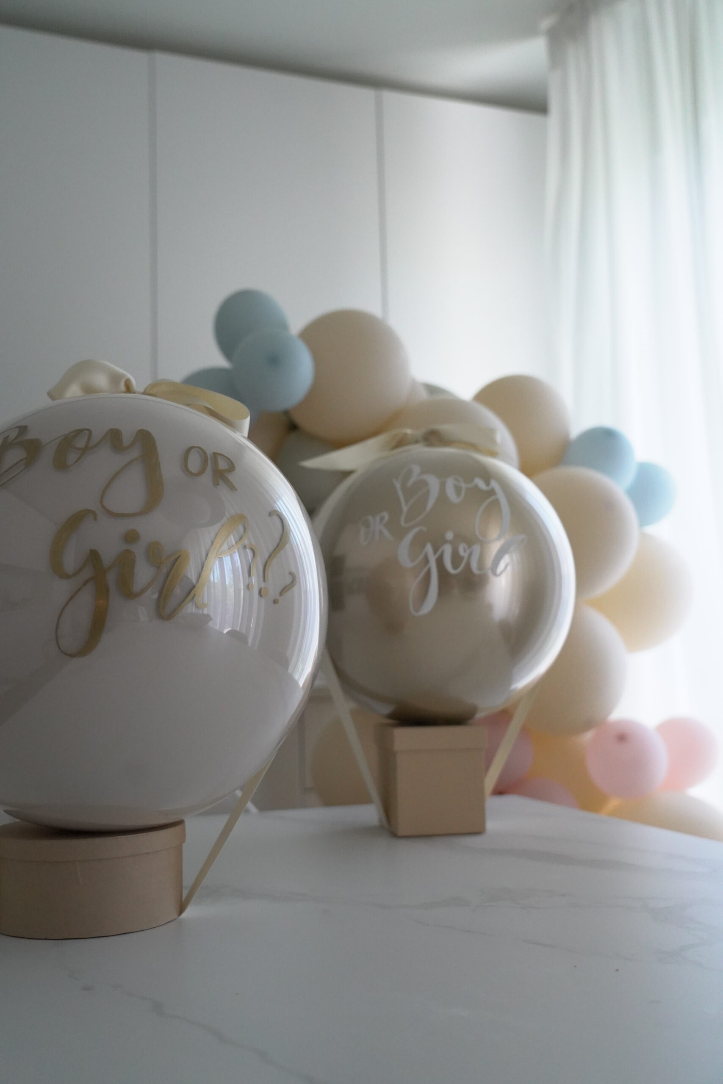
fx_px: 1024
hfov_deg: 38.9
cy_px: 542
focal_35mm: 34
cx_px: 362
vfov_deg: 55.8
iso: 8000
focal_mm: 34
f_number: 4
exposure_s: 1/1600
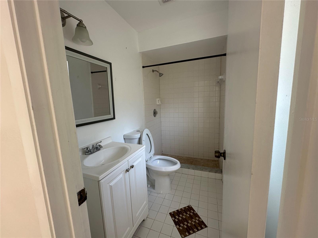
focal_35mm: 14
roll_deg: +2.4
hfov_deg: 102.1
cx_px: 159
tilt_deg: -7.0
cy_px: 119
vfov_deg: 85.7
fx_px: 129
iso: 80
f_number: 2.2
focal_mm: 2.22
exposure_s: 1/99
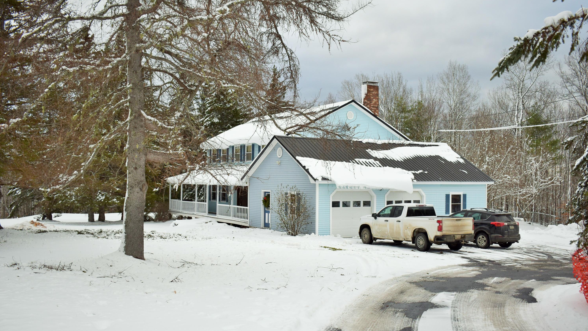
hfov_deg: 52.8
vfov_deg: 31.2
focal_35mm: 38
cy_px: 183
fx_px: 593
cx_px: 295
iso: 200
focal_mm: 24
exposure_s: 1/800
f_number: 3.8
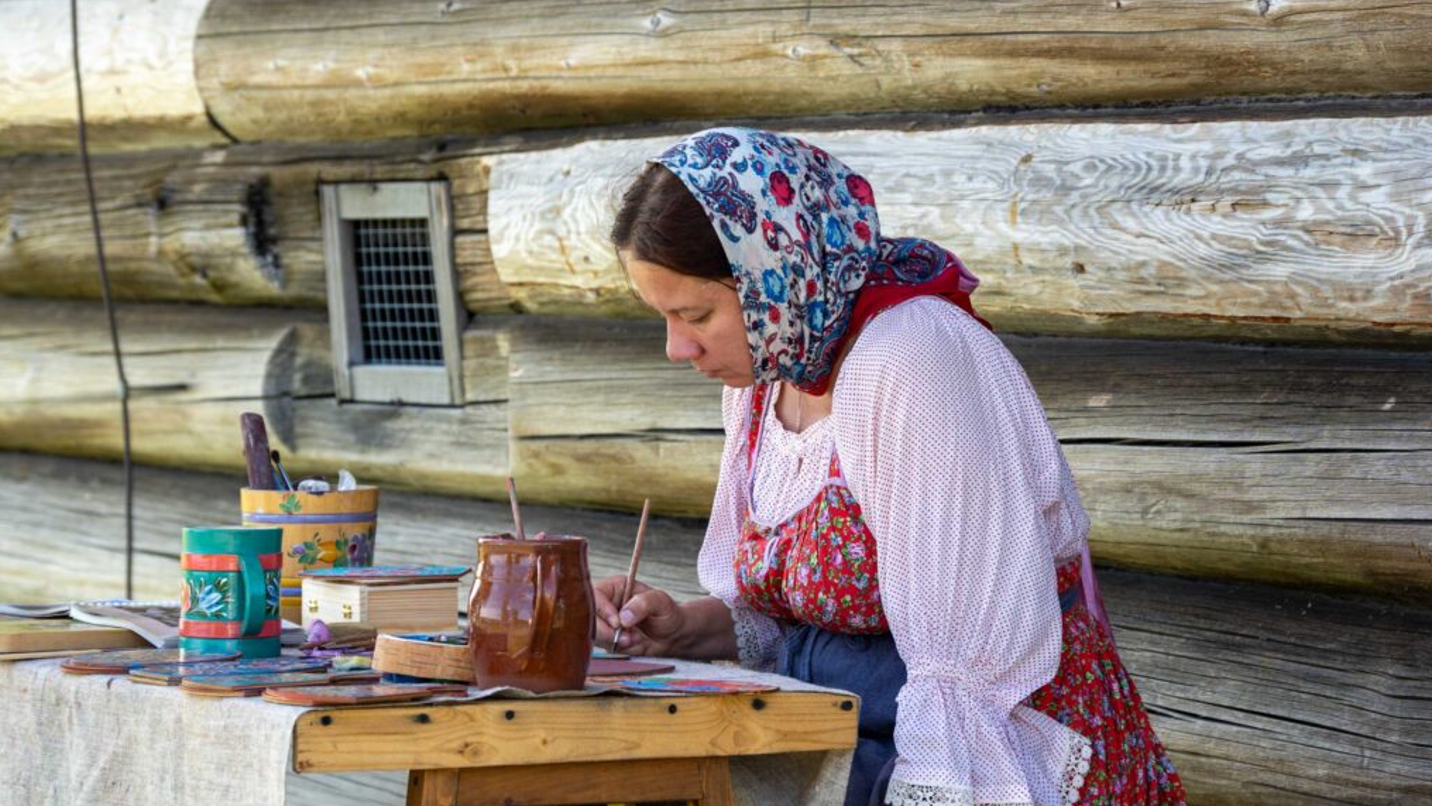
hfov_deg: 19.3
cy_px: 379
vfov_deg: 10.9
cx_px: 720
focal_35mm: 111
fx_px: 4215
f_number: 4
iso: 100
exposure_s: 1/200
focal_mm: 70
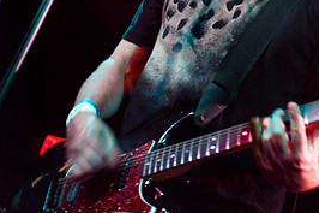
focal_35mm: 98
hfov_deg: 20.0
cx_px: 337
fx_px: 868
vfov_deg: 13.7
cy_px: -15
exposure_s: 1/50
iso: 1000
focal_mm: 30
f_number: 1.4
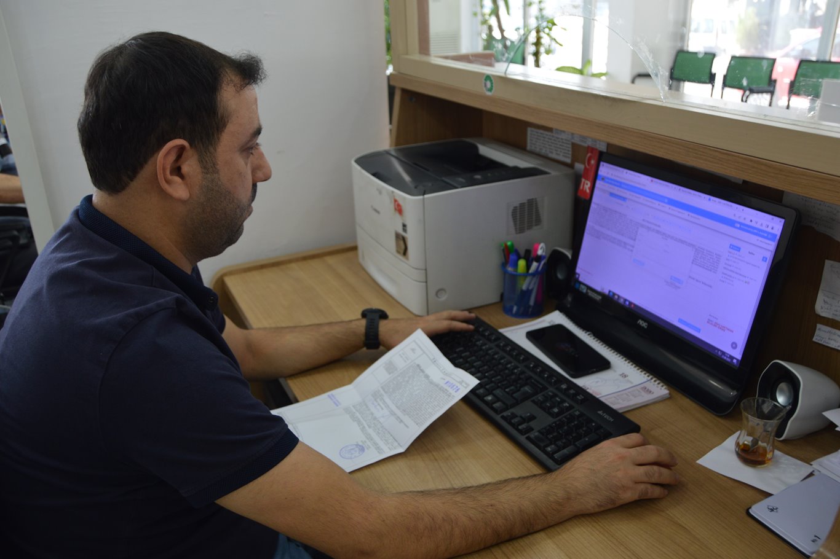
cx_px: 420
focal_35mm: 30
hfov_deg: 61.9
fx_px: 700
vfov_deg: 43.6
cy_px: 280
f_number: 3.5
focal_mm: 20
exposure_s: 1/60
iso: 400
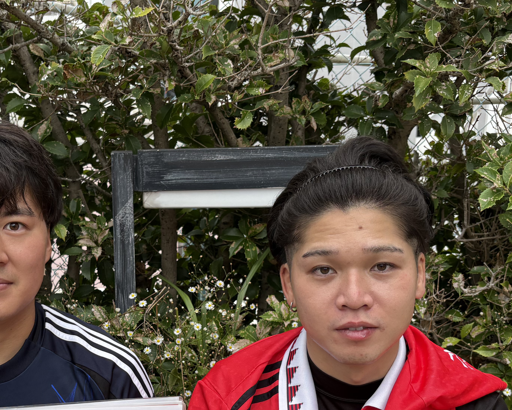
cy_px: 327
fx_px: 803
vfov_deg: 28.0
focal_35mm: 53
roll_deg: +1.6
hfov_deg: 34.9
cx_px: 157
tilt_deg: -14.5
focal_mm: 5.96
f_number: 1.6
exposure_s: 1/773
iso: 50
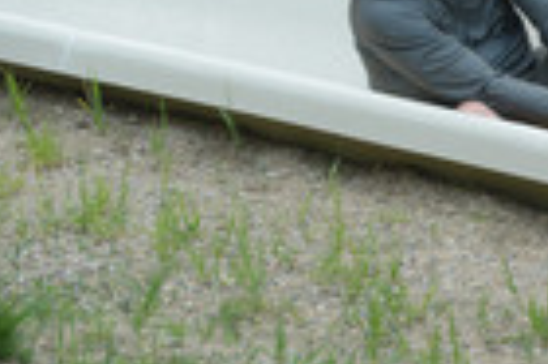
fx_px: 8499
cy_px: 182
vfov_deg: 2.5
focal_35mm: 559
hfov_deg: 3.7
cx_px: 767
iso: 1000
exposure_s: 1/1250
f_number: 6.3
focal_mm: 195
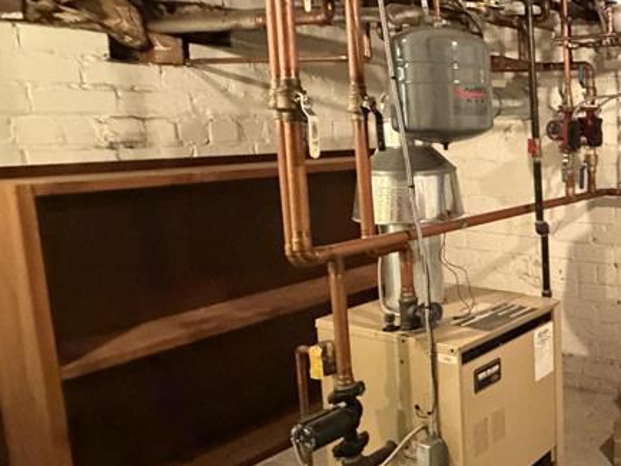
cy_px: 194
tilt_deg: -6.7
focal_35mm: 33
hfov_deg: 40.9
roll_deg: +0.0
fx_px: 592
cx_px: 723
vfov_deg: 42.8
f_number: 2.2
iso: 1250
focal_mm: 2.22
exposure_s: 1/60
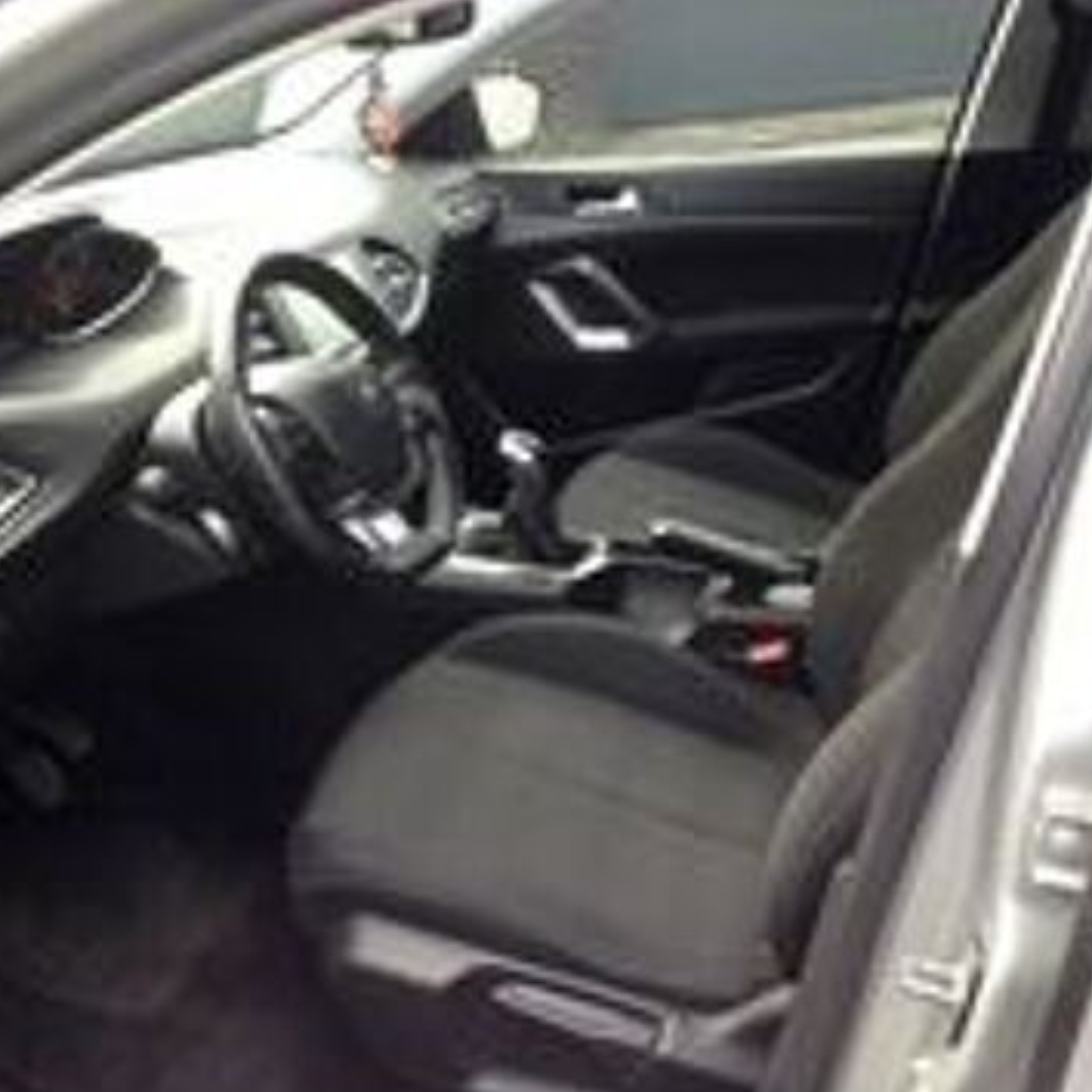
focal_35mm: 42
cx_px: 546
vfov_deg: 40.0
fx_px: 1499
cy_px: 549
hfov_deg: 40.0
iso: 64
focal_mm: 4.28
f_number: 2.4
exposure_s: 1/120
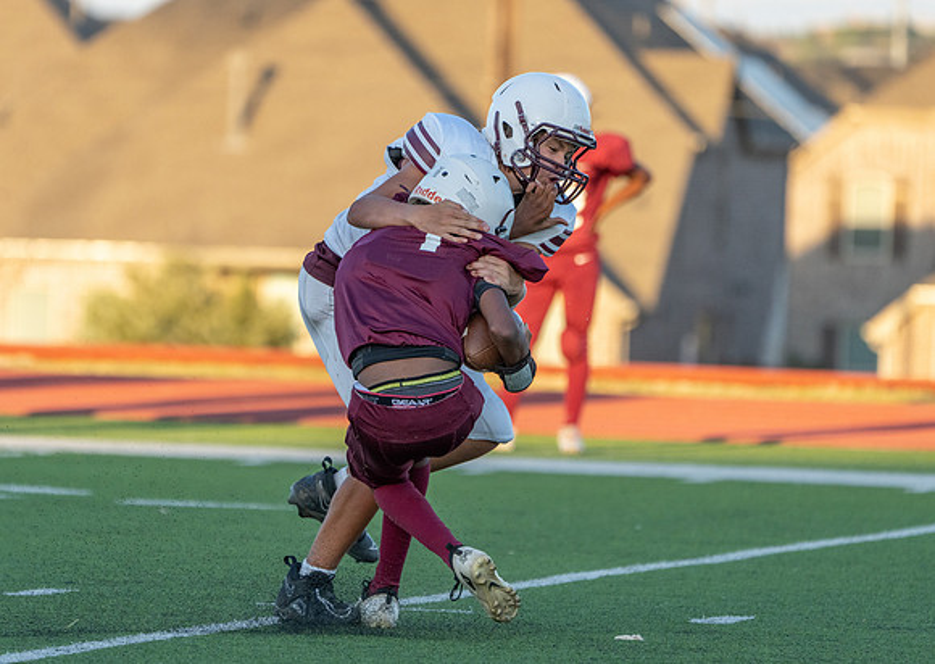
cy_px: 337
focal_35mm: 475
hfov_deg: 4.3
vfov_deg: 3.0
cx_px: 436
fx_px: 12594
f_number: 5.6
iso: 1000
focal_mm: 358
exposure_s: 1/1250
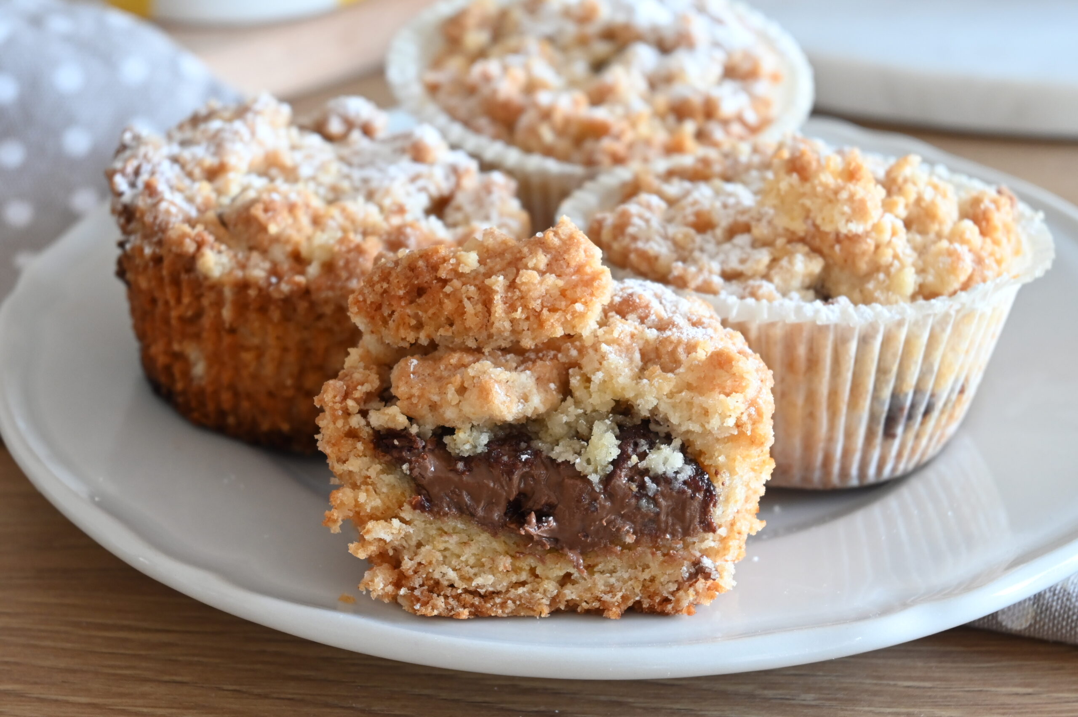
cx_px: 539
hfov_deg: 27.0
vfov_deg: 18.2
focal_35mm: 75
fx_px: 2245
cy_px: 358
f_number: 7.1
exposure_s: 1/13
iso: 640
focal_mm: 50
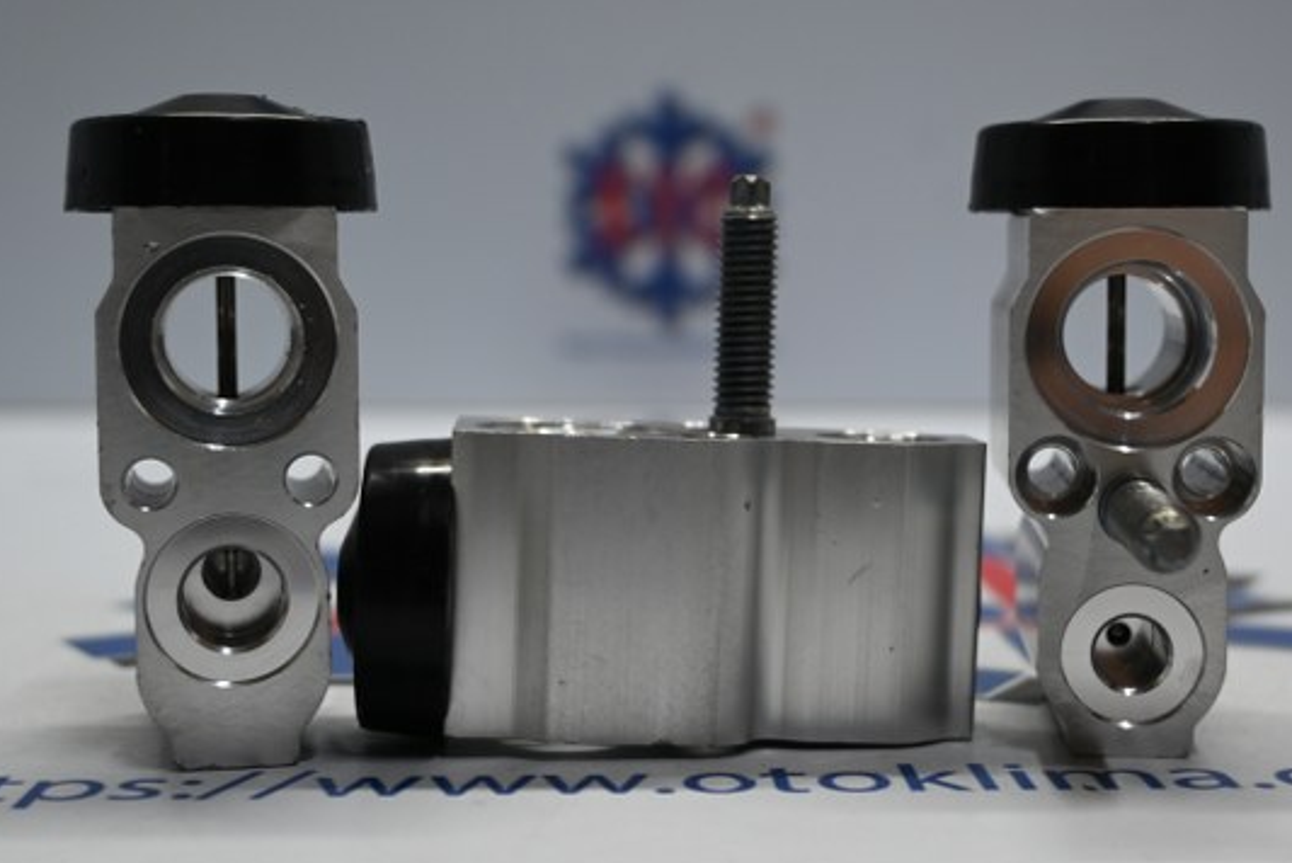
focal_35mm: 55
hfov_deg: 36.3
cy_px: 434
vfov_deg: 24.7
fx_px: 1969
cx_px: 671
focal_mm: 32.5
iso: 400
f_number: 5
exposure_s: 1/50
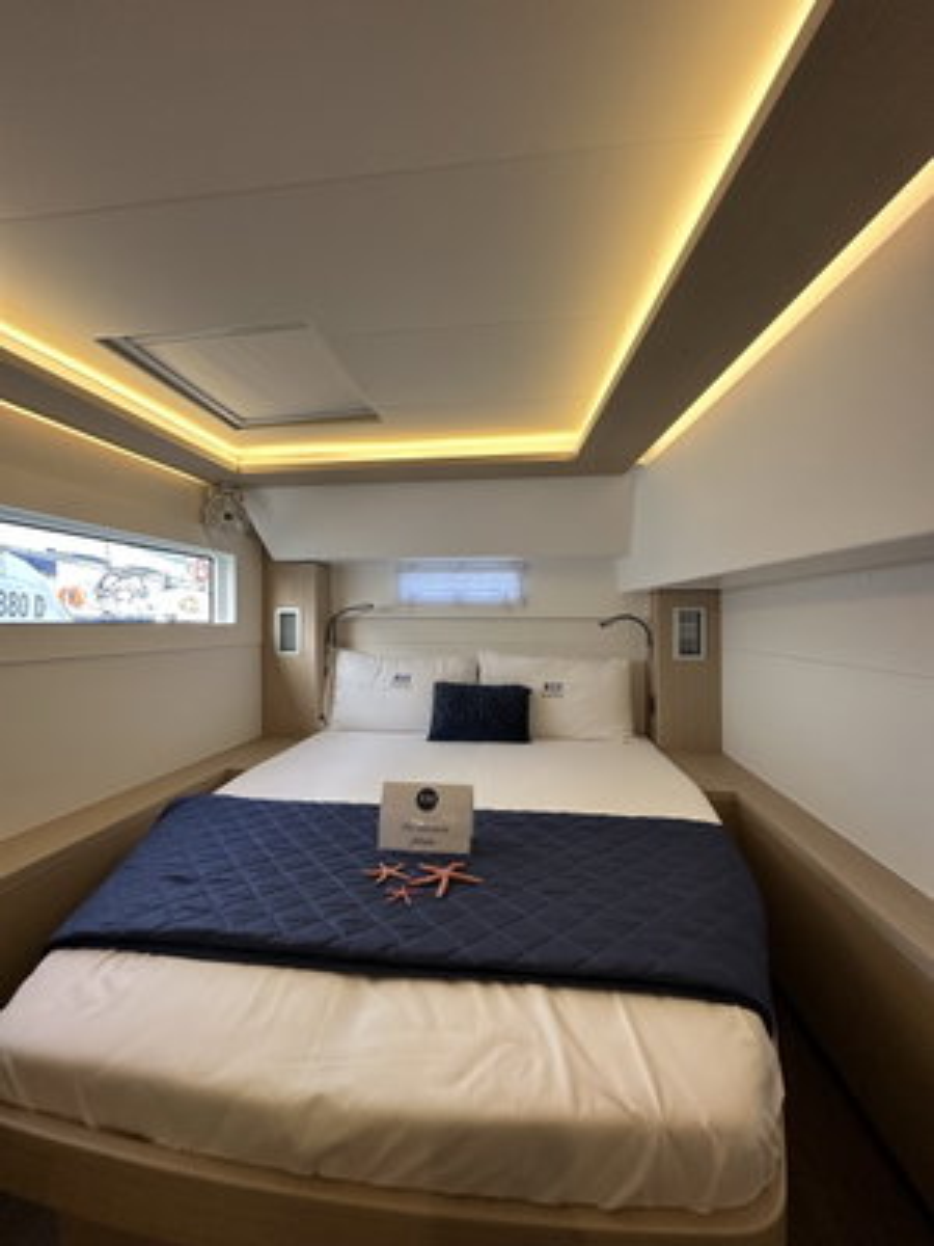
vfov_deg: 102.1
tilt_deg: -0.6
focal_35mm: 14
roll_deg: -0.1
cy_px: 623
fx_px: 504
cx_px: 467
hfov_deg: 85.7
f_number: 2.2
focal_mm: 2.22
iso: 125
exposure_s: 1/99
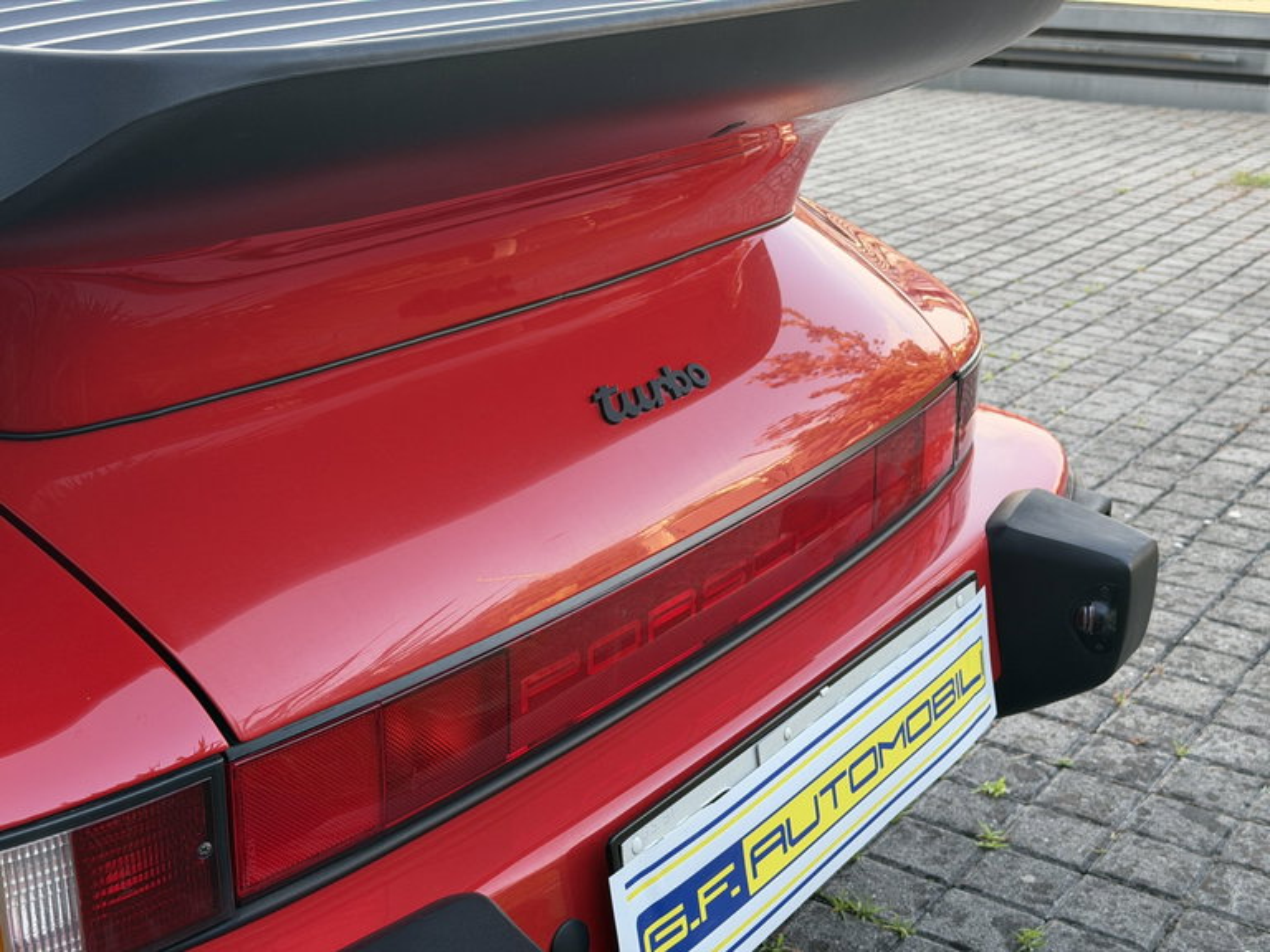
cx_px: 635
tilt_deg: -19.1
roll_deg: -0.6
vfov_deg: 30.3
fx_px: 1761
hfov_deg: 39.7
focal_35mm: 48
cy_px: 476
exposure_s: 1/175
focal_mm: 6.76
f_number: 1.78
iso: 64
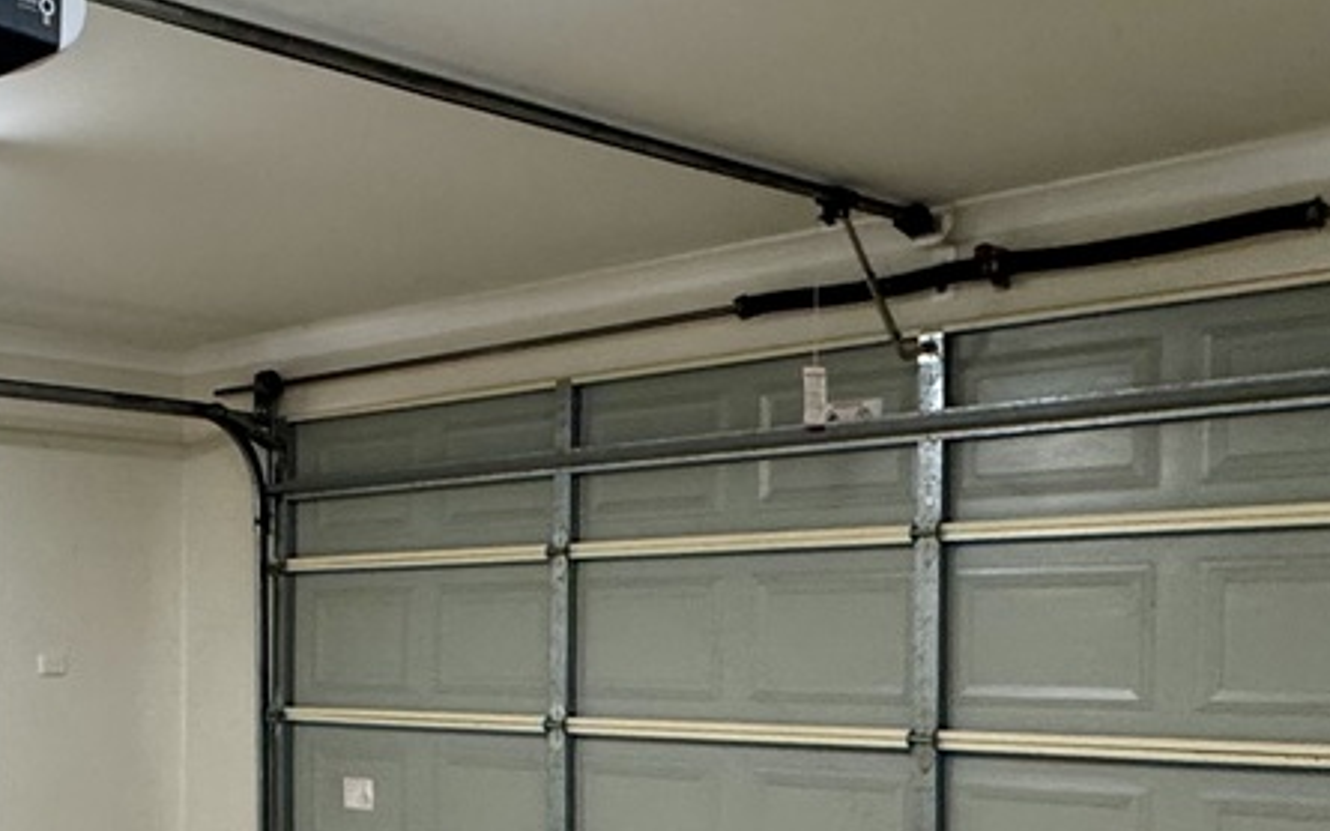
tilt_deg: -0.4
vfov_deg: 25.4
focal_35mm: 50
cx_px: -42
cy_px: 671
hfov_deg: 35.8
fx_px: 1812
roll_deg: +0.0
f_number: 2.2
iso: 250
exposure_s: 1/100
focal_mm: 2.22
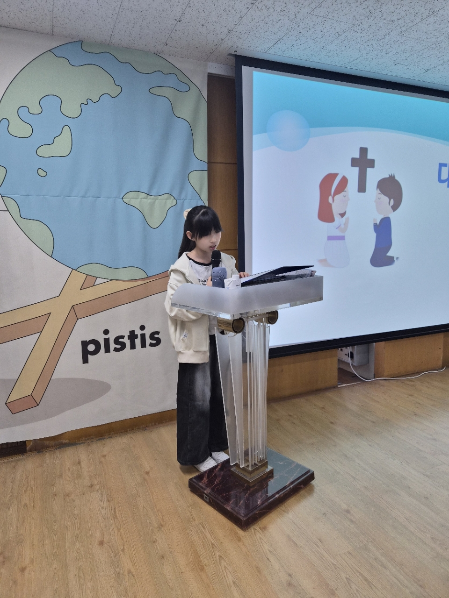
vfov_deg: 73.9
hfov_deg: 58.9
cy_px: 299
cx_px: 224
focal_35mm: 23
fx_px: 398
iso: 100
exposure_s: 1/120
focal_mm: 5.4
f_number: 1.8
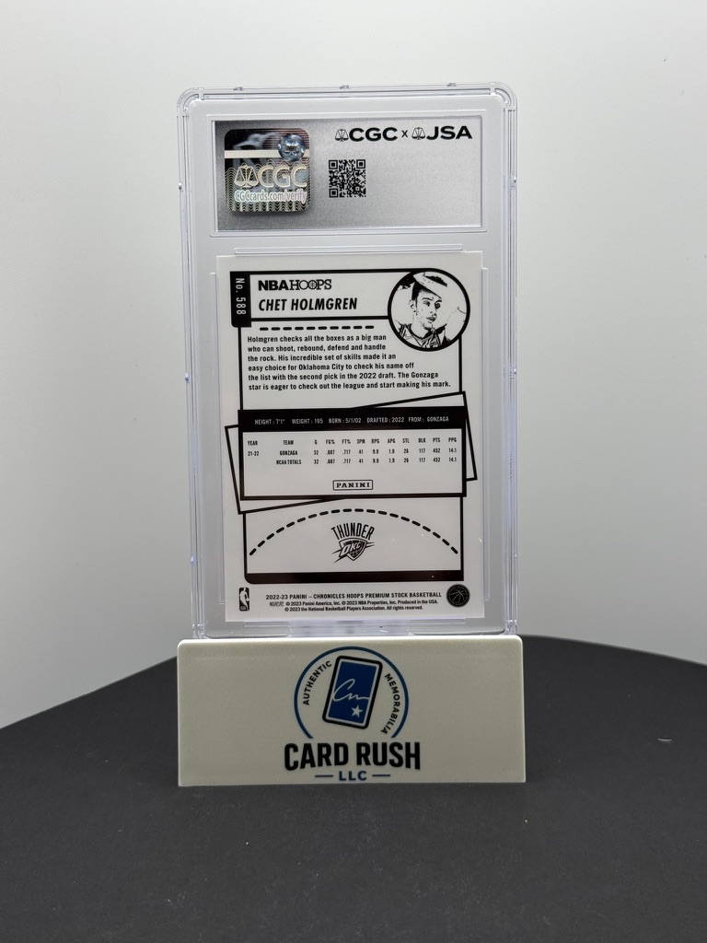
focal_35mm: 48
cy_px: 472
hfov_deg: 30.3
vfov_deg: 39.7
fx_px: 1307
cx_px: 354
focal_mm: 6.76
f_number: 1.78
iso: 64
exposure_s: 1/342
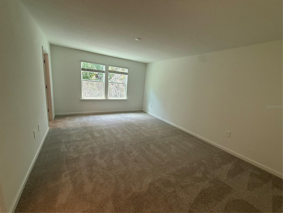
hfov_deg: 102.1
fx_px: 114
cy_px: 106
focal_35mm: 14
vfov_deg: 85.7
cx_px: 142
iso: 125
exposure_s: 1/120
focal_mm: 2.22
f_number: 2.2
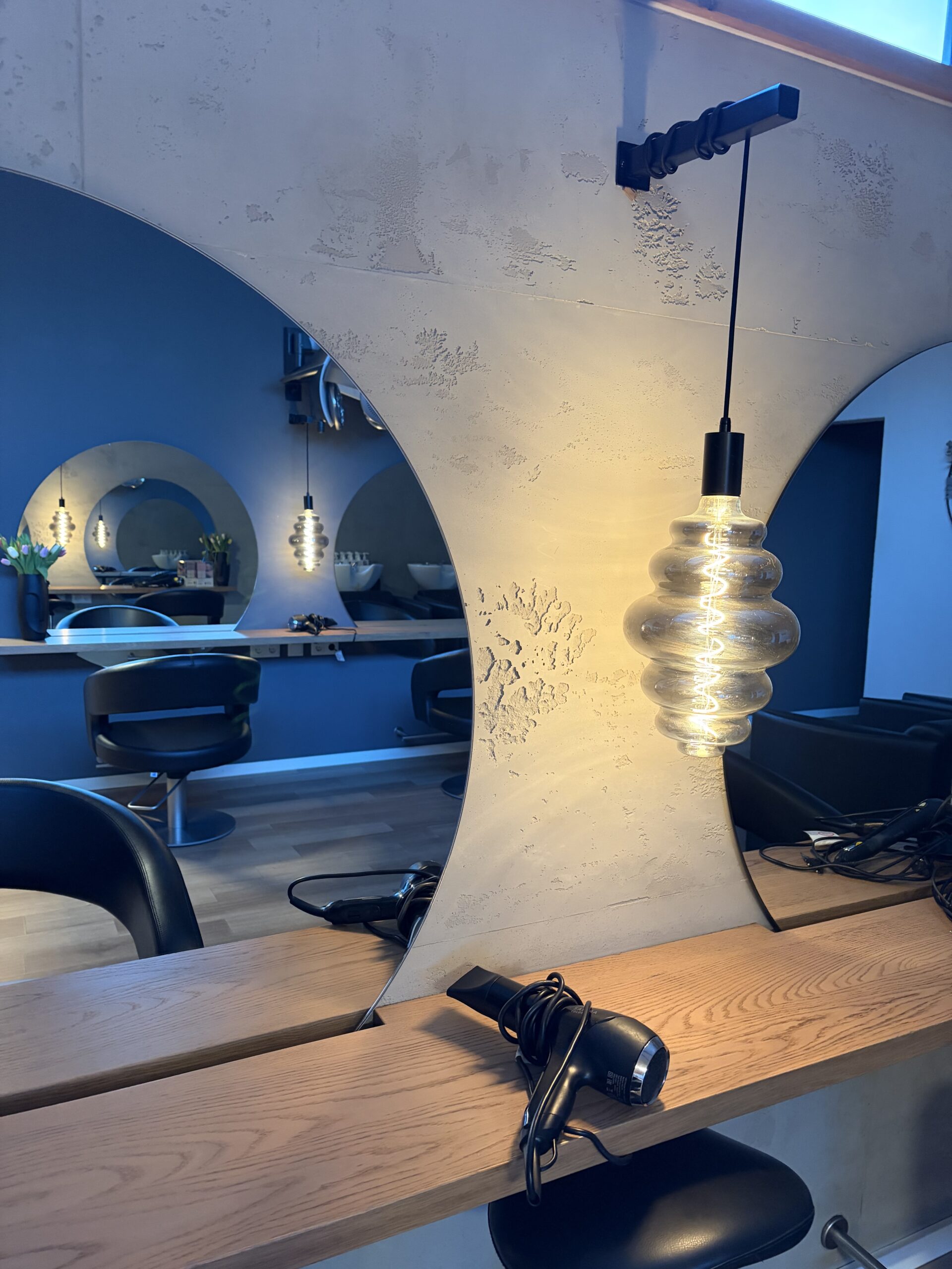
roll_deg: -2.1
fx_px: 953
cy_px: 634
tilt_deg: -8.1
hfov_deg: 53.1
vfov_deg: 67.3
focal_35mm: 26
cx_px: 476
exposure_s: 1/50
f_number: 1.6
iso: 320
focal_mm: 5.96
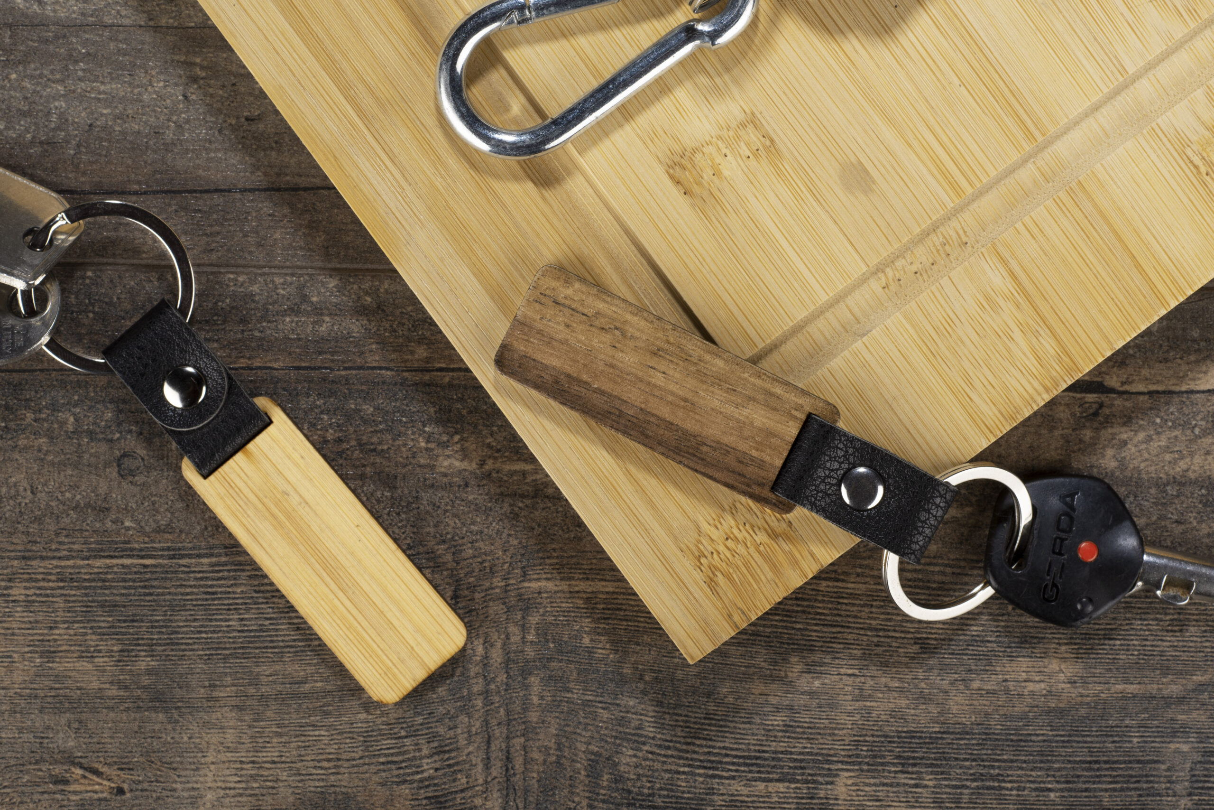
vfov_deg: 10.8
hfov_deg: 16.1
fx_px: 4283
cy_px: 405
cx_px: 607
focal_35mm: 127
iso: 100
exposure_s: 1/125
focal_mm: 85
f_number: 11
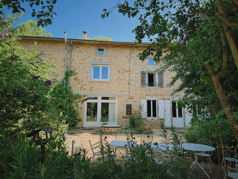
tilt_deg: +8.6
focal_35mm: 24
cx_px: 119
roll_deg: -0.6
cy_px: 90
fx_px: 165
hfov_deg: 71.6
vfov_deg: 56.8
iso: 80
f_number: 1.78
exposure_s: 1/621
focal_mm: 6.76
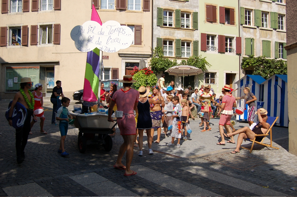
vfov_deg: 38.3
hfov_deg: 55.1
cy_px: 98
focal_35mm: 34
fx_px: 284
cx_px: 148
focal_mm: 23
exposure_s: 1/1250
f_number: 5
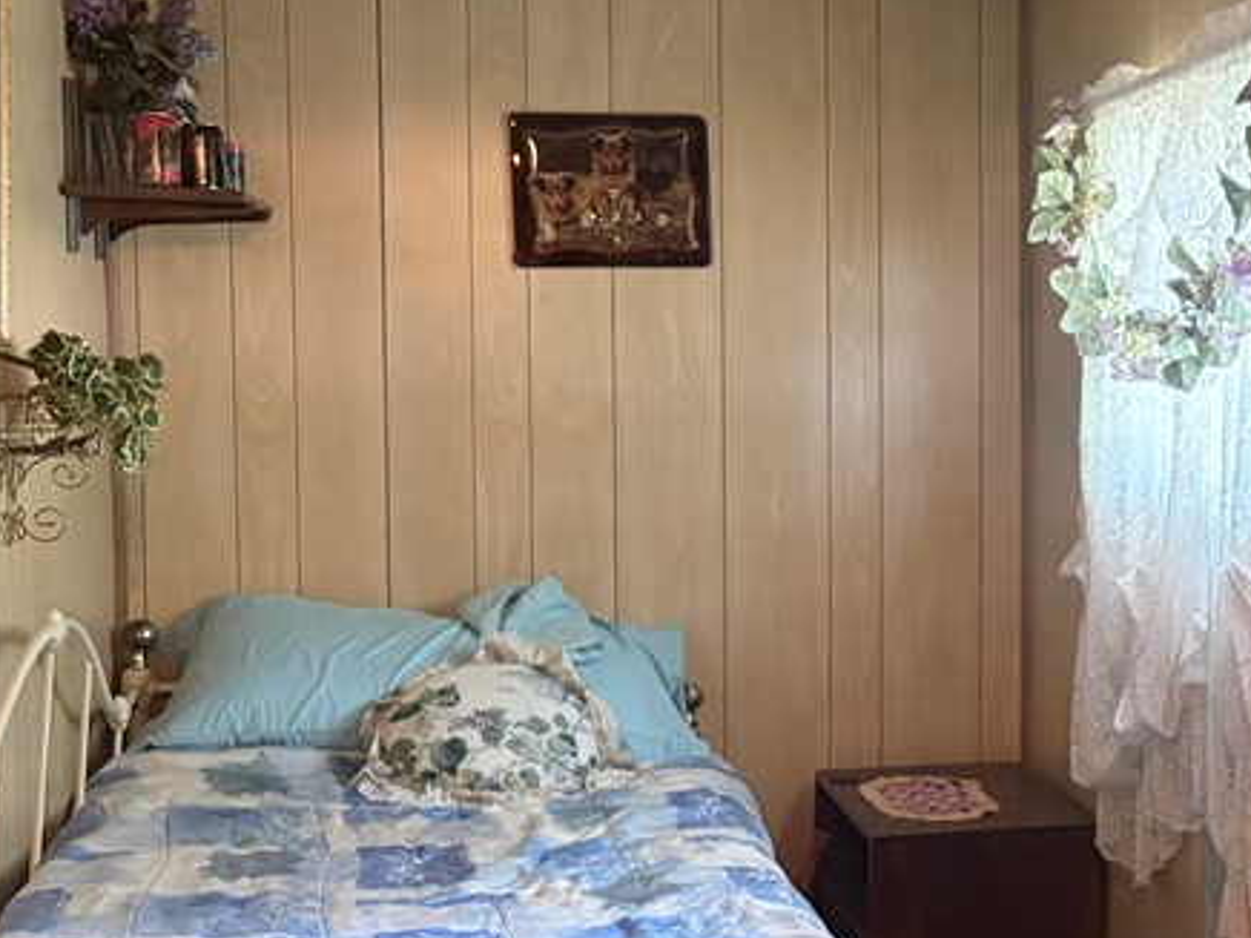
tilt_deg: -3.5
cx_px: 1297
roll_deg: -0.4
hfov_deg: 29.3
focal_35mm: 61
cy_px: 516
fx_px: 2205
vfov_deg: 24.0
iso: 500
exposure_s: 1/40
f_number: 1.6
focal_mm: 5.96
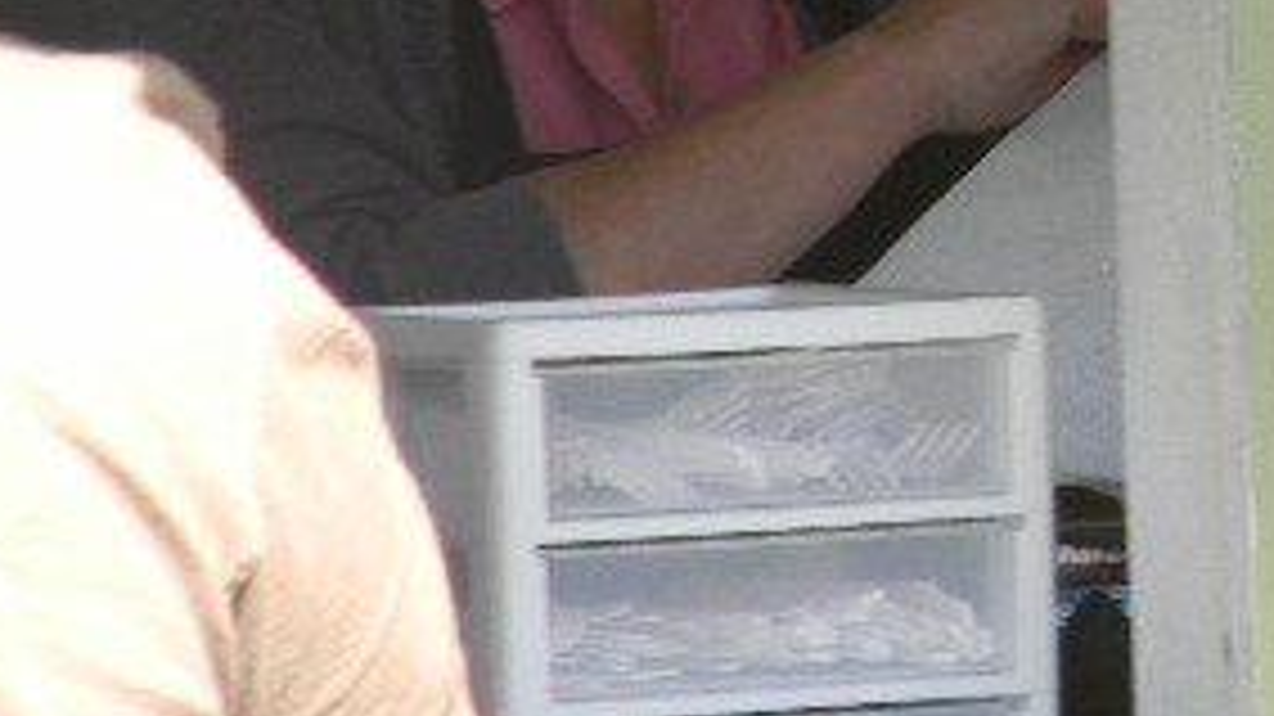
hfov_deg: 3.9
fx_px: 18777
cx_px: 1409
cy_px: -324
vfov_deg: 2.2
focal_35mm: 556
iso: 80
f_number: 5.4
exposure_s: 1/118
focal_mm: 41
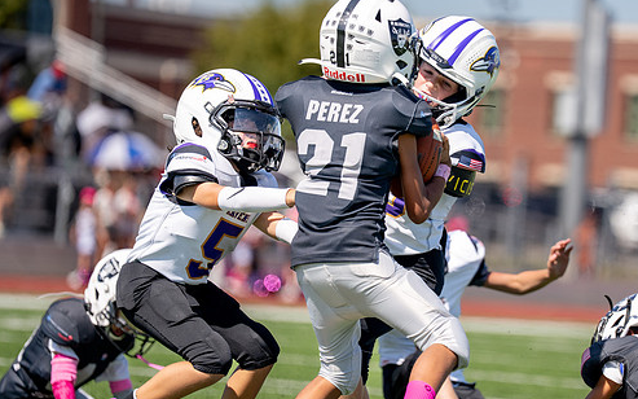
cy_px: 199
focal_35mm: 264
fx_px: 4590
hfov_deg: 7.9
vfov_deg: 5.0
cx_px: 435
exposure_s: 1/4000
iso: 200
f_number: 2.8
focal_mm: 178
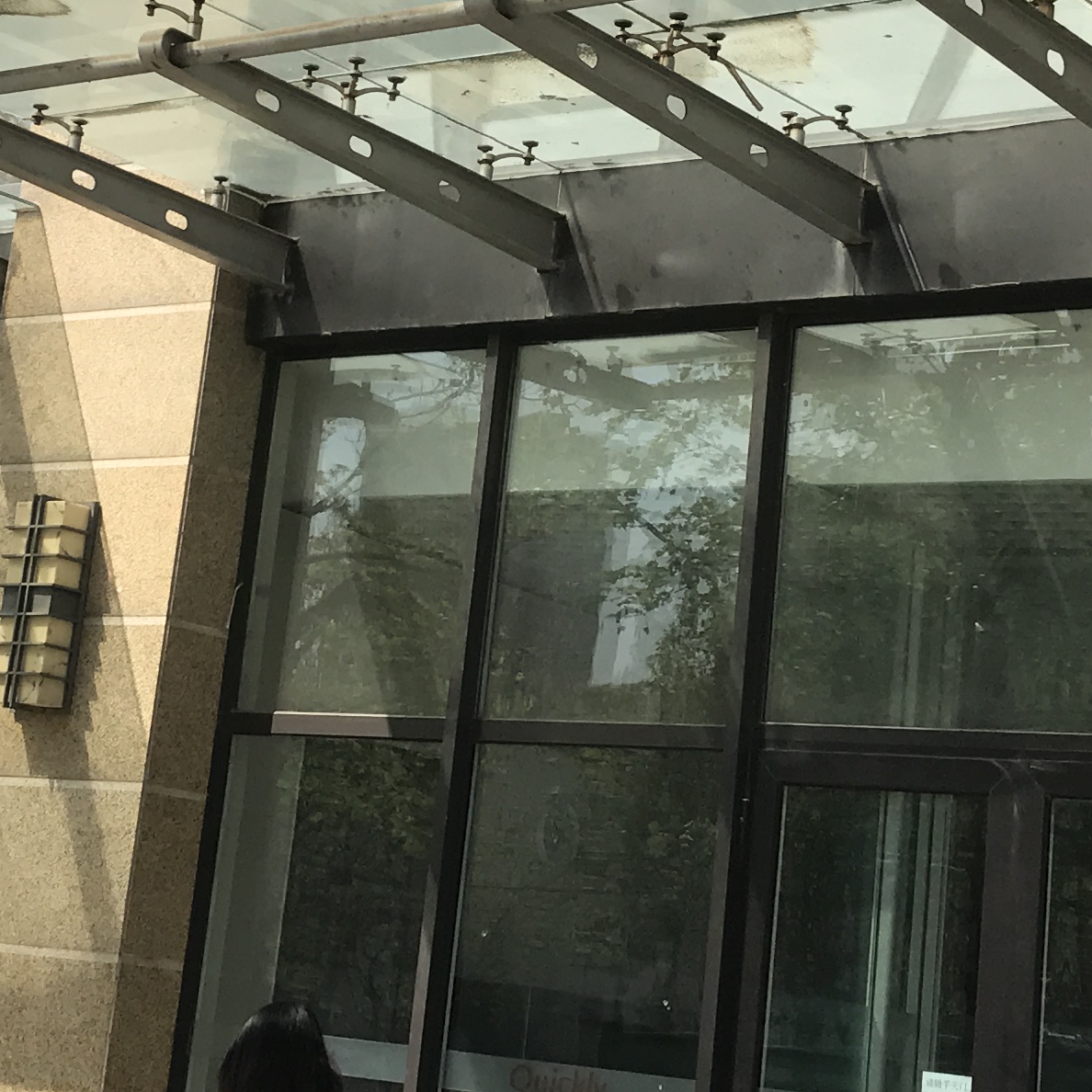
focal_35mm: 84
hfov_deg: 20.6
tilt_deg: +16.4
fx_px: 2998
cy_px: 224
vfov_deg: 20.4
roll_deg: -7.0
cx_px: 495
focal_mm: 3.99
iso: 20
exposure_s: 1/1916
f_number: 1.8
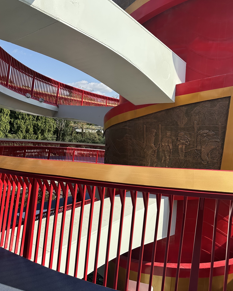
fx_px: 224
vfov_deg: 66.0
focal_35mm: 26
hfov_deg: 54.9
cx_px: 118
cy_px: 148
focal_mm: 6.86
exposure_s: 1/3597
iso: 80
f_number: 1.78
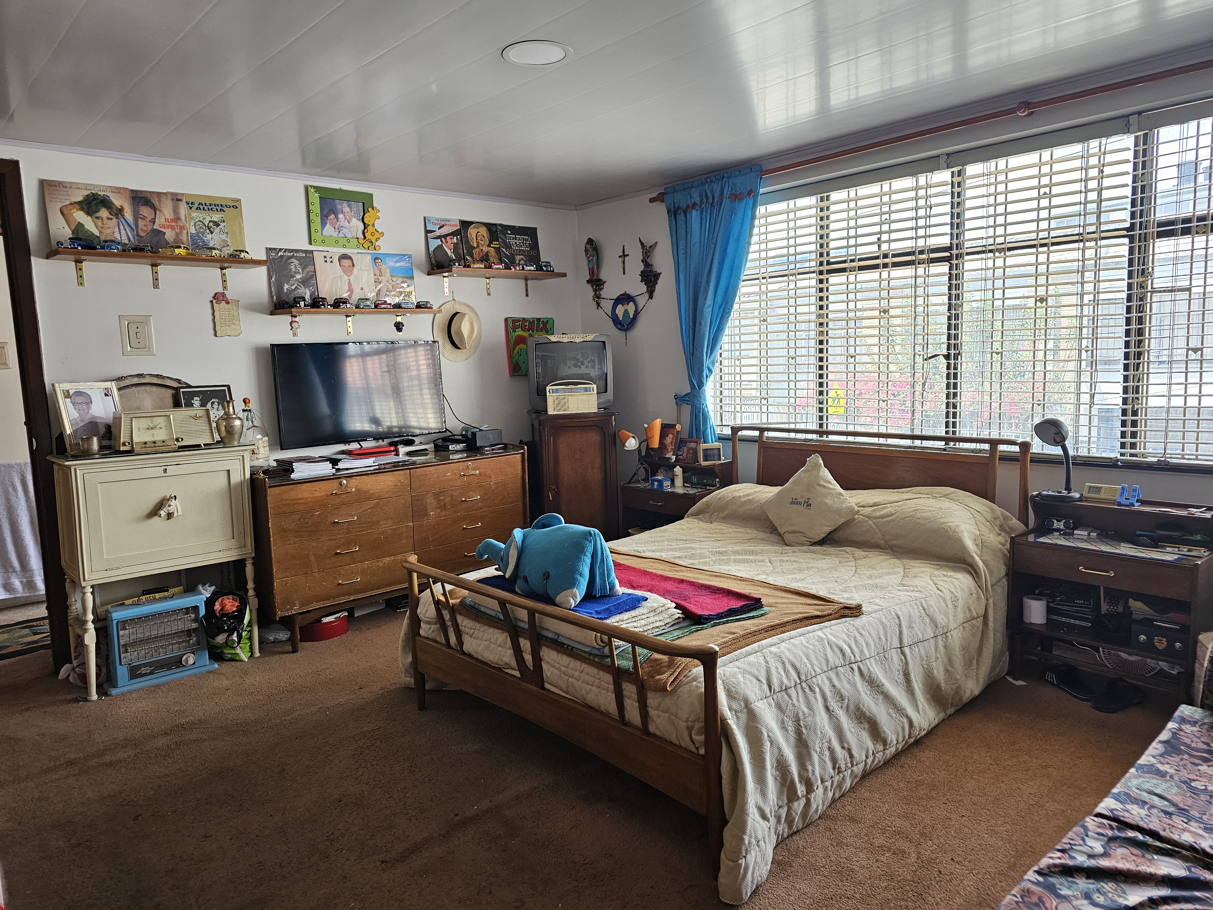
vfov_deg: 58.9
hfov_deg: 73.9
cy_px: 455
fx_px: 806
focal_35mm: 23
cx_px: 606
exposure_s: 1/120
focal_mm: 6.3
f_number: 1.7
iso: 125
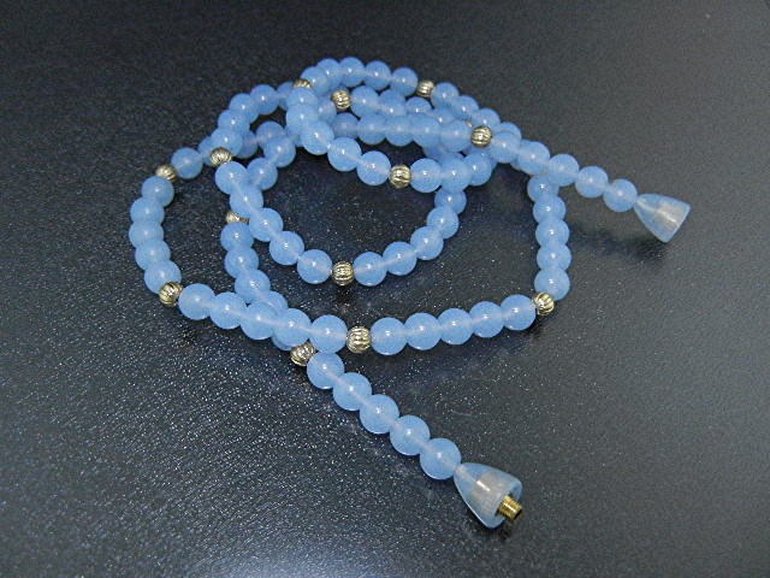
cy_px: 289
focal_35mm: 34
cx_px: 385
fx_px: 756
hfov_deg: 54.0
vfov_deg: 41.8
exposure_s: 1/30
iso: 800
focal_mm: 6.2
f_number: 7.2
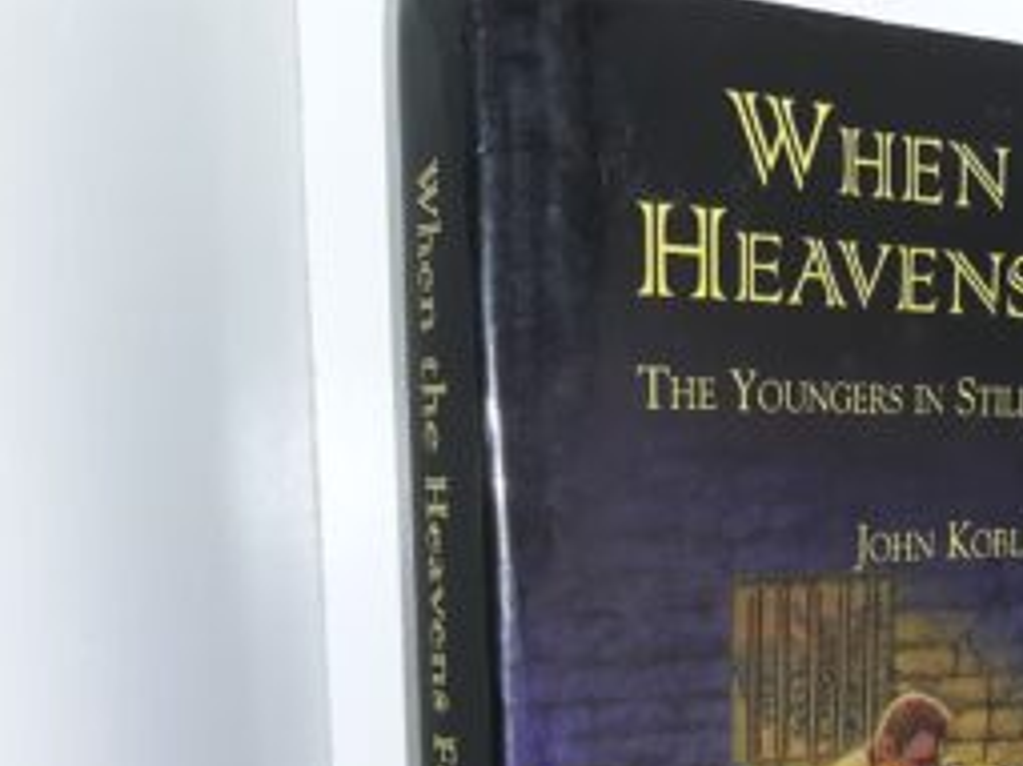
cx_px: 867
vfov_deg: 21.5
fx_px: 1950
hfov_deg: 28.6
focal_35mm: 66
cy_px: 766
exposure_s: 1/60
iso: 50
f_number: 1.7
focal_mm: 3.7
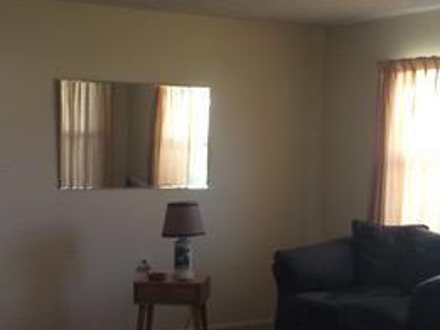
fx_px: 903
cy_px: 258
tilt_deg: -7.5
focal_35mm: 71
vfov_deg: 20.5
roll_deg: +0.1
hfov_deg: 27.4
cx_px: 228
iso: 50
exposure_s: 1/30
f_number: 2.2
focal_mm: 4.15
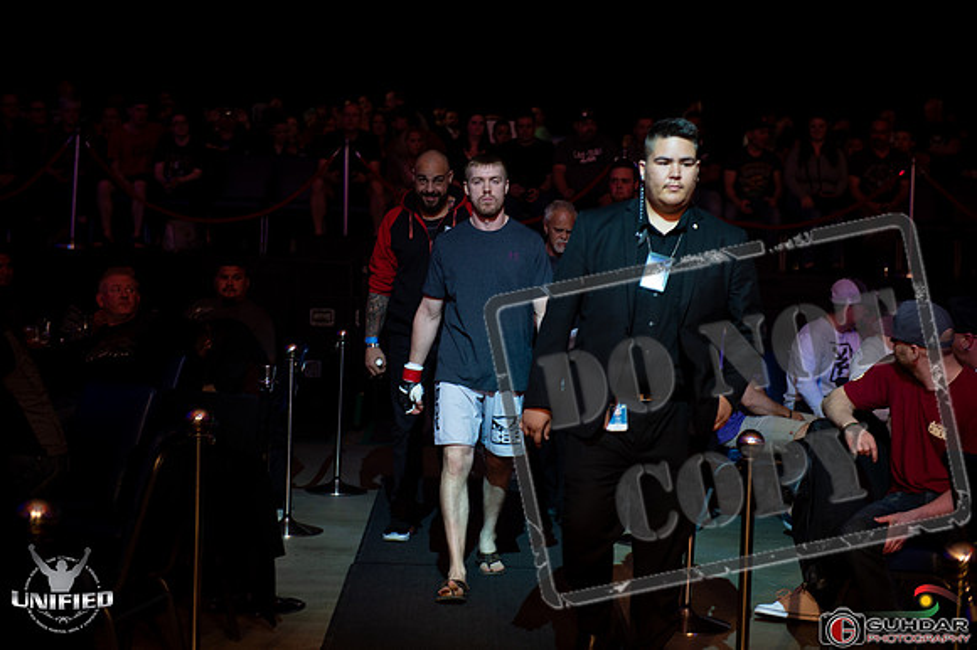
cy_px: 325
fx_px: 1899
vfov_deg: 19.4
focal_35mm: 70
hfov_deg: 28.9
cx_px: 488
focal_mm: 70
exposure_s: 1/125
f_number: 4
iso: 1600
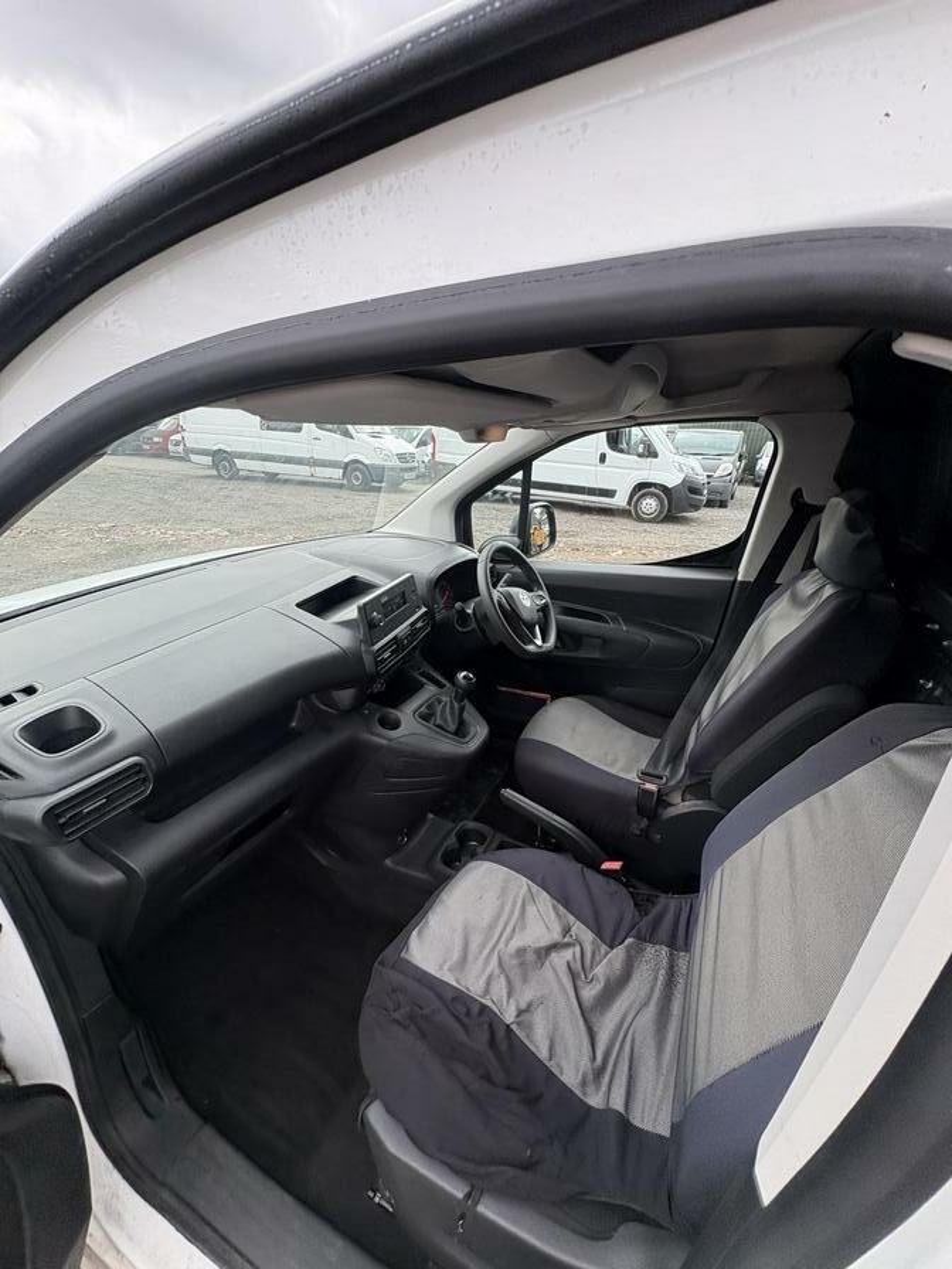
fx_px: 513
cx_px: 476
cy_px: 634
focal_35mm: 14
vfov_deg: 102.1
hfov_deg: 85.7
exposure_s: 1/298
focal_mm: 2.22
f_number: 2.2
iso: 64
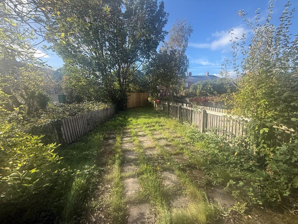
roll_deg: +0.6
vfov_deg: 85.7
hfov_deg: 102.1
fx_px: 121
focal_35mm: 14
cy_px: 112
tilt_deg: -6.8
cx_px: 149
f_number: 2.2
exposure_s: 1/590
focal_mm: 2.22
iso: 64
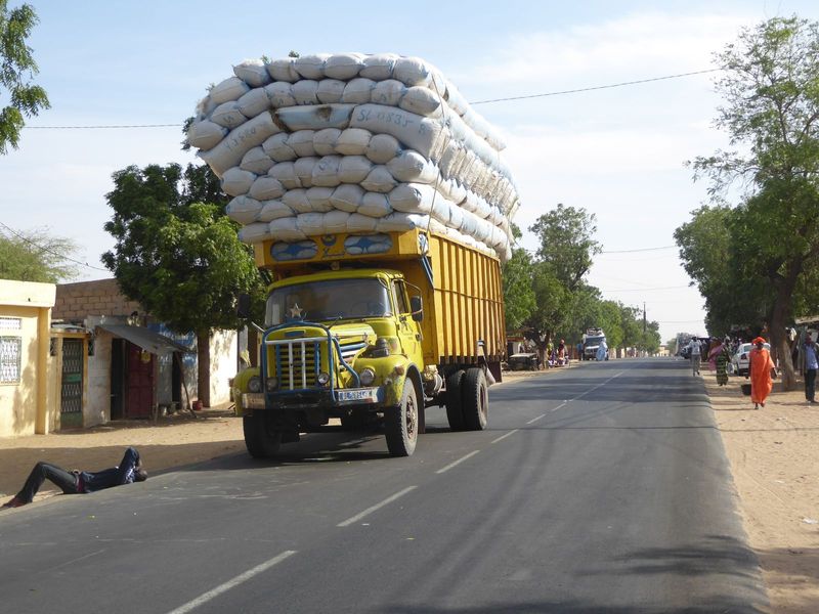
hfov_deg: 33.8
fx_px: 1349
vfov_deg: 25.7
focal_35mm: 57
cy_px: 307
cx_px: 410
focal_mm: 9.6
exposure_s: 1/400
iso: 80
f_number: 4.1
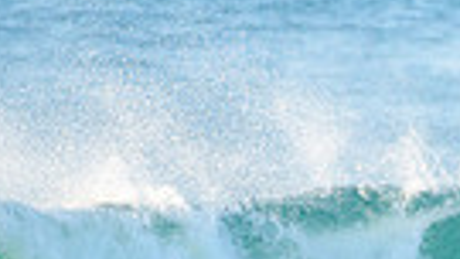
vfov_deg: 0.5
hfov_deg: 1.0
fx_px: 27401
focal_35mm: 2246
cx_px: 477
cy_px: 332
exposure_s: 1/1600
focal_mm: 500
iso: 450
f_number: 5.6
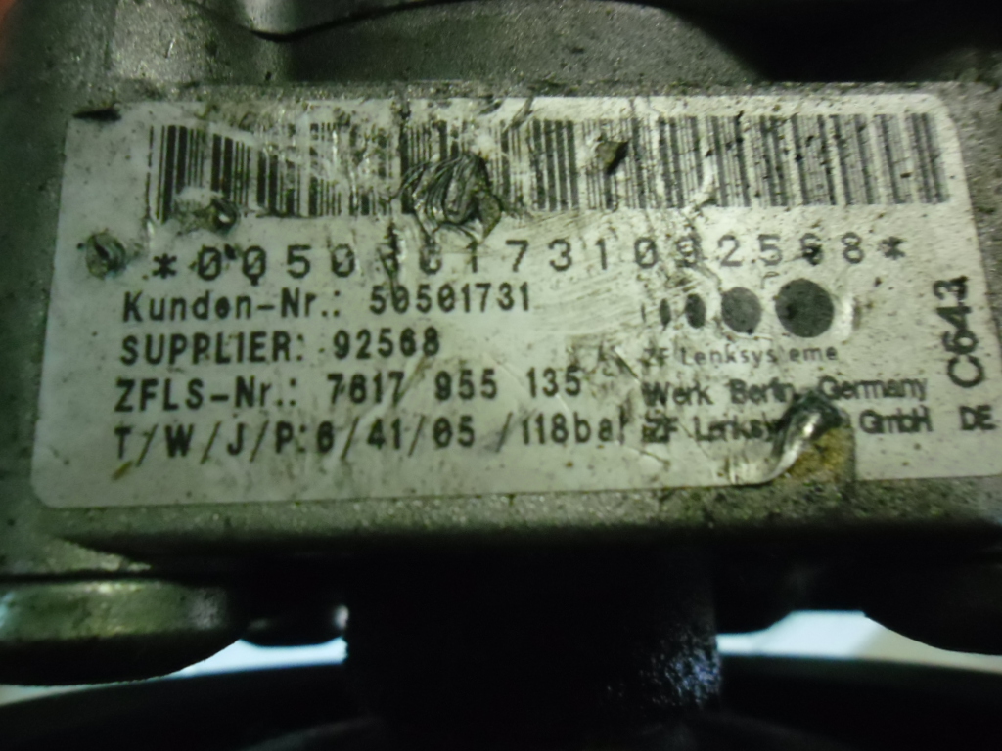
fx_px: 782
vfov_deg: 51.4
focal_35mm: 27
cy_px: 376
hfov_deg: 65.3
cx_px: 501
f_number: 3.5
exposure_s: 1/19
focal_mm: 4.9
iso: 800
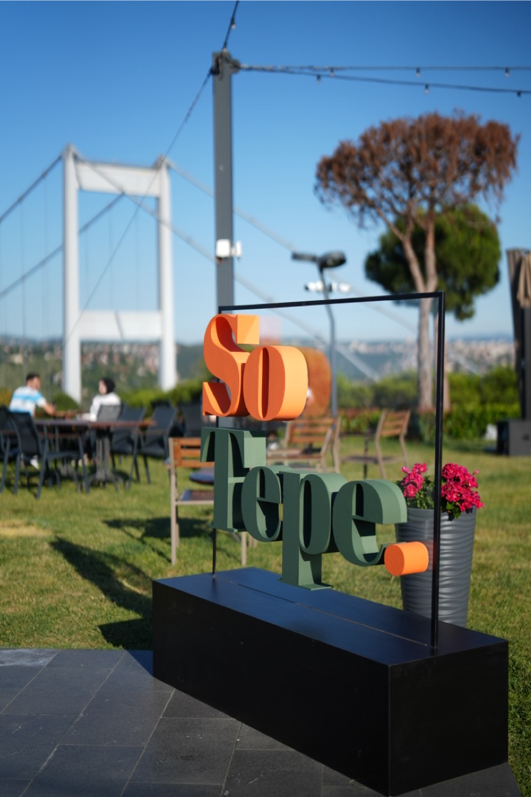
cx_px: 266
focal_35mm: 50
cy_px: 398
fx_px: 1106
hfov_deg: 27.0
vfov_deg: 39.6
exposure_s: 1/5000
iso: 50
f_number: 1.2
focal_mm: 50
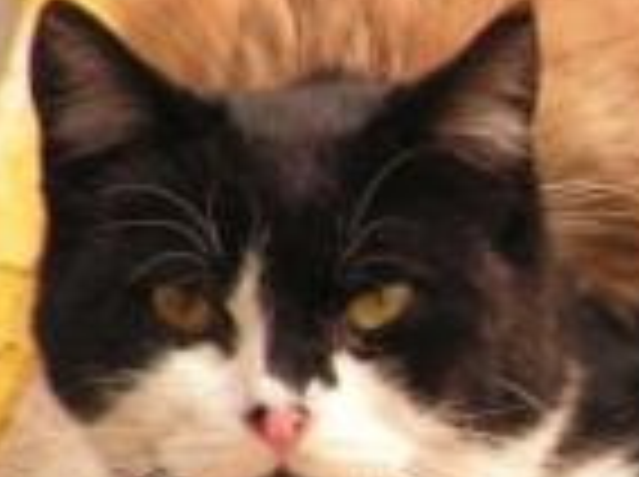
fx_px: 16899
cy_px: 504
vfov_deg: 1.6
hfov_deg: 2.2
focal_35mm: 917
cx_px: 778
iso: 400
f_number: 4.8
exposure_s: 1/1250
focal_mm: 48
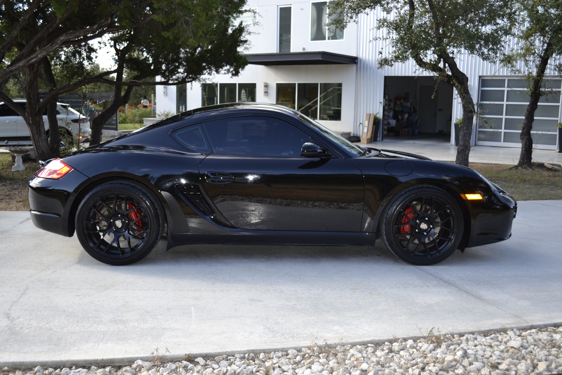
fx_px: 562
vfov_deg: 36.9
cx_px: 281
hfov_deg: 53.1
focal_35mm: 36
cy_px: 188
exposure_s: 1/125
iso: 100
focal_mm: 24
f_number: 4
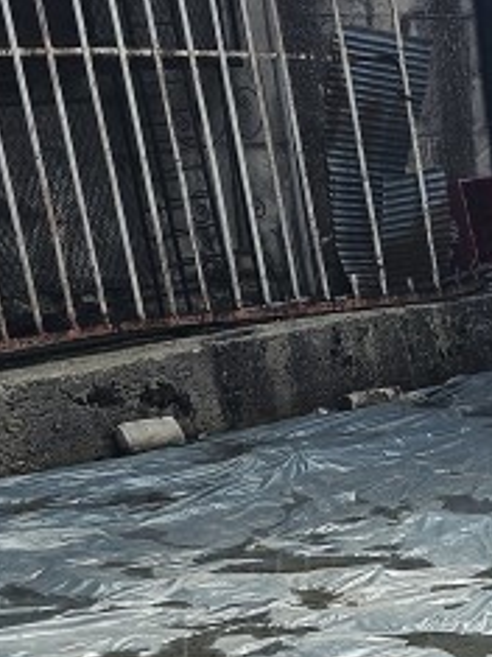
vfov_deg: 18.6
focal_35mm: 102
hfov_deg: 14.1
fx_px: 1935
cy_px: 710
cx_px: 587
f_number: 1.8
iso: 50
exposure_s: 1/1318
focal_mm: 5
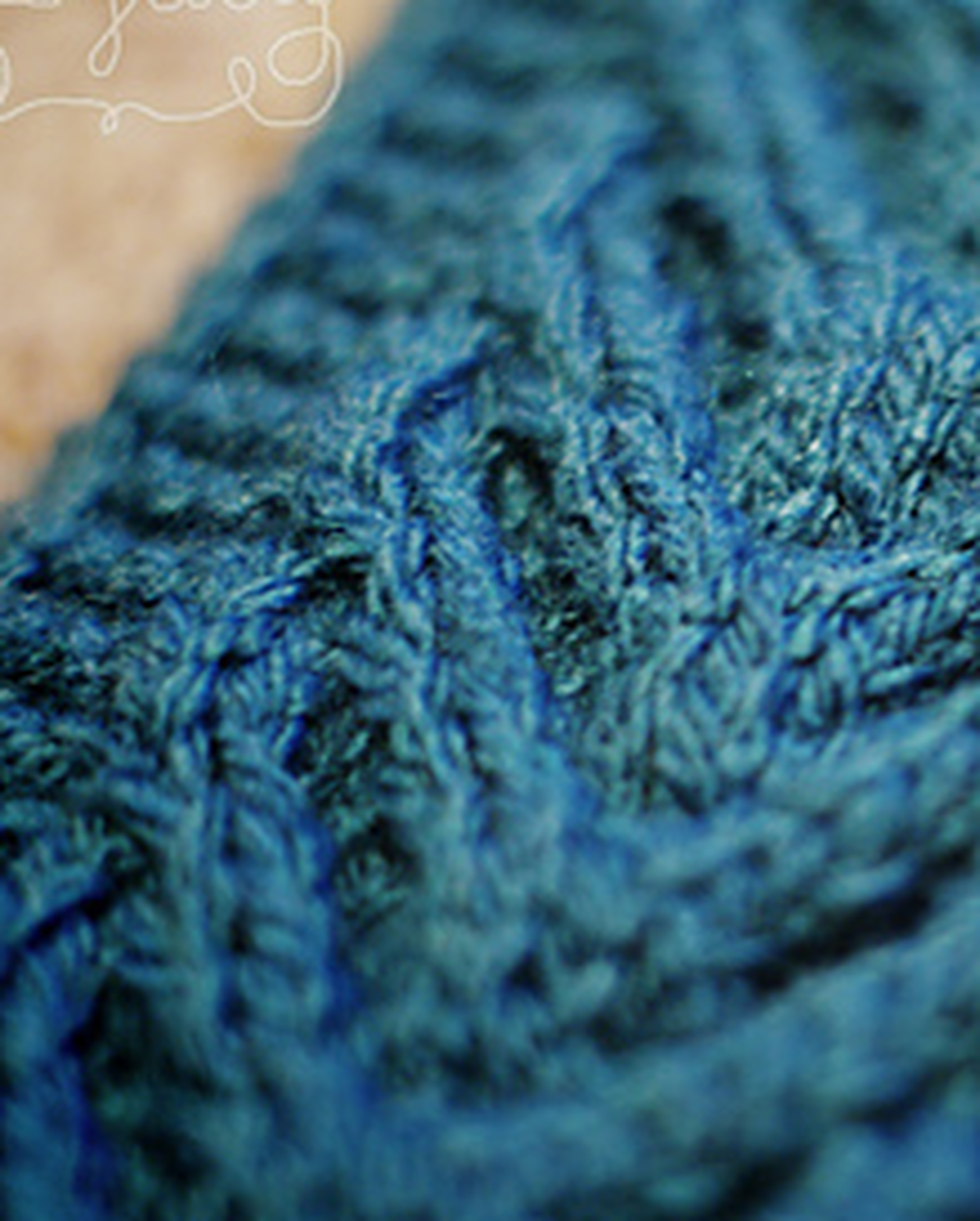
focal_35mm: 129
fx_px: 4669
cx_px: 886
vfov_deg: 14.9
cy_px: 570
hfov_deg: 11.9
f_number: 2
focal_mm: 50
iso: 400
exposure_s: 1/8
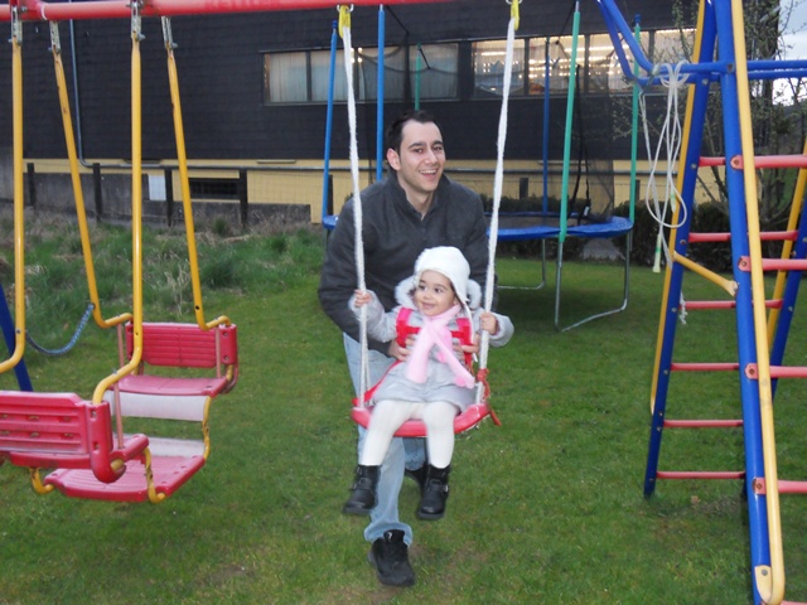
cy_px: 302
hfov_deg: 51.4
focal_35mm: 36
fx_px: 839
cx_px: 404
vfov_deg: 39.7
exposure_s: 1/60
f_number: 3.9
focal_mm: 6.3
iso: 400
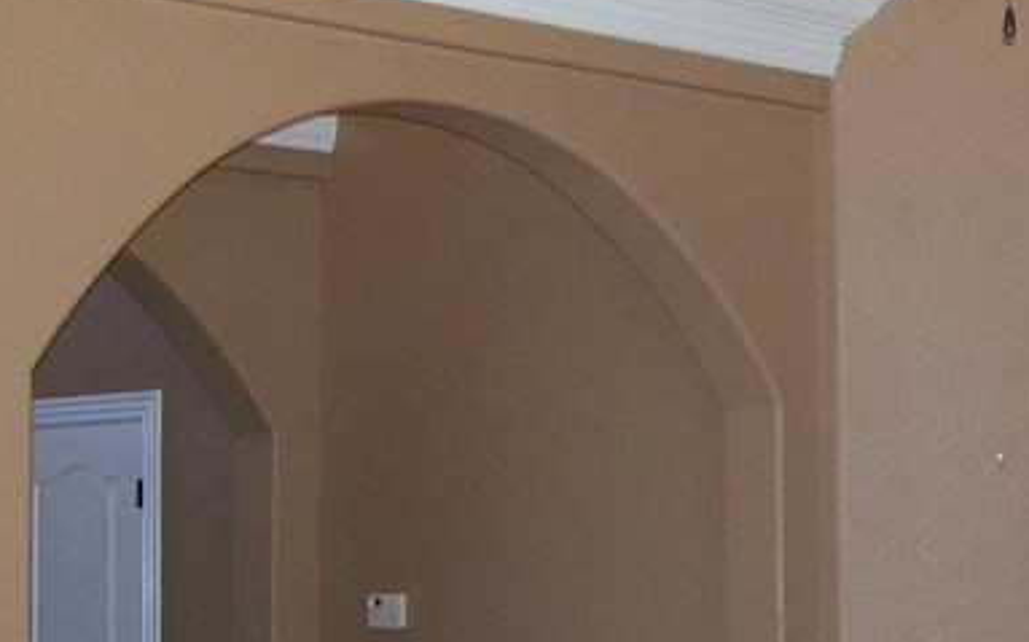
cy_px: 347
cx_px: 916
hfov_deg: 20.0
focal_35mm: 102
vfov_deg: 12.8
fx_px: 2859
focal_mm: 6
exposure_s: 1/64
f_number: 2.7
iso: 140
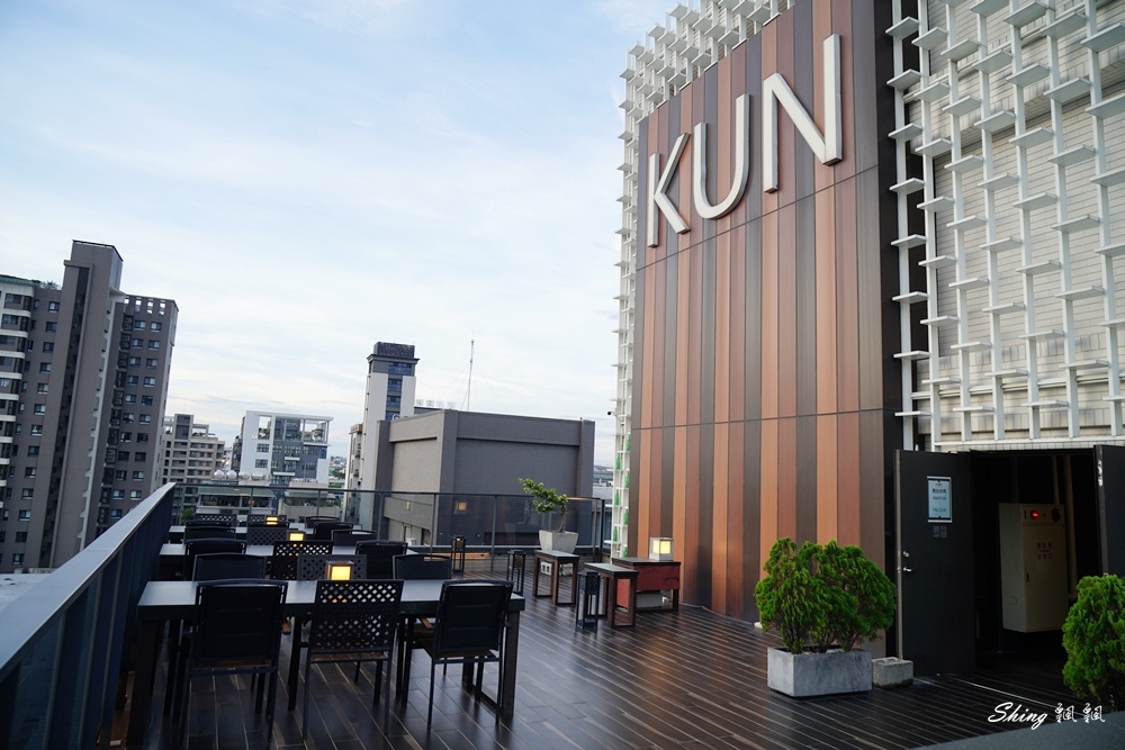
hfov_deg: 73.7
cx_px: 562
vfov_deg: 53.1
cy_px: 375
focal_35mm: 24
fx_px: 750
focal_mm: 24
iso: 100
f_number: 5.6
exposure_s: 1/50
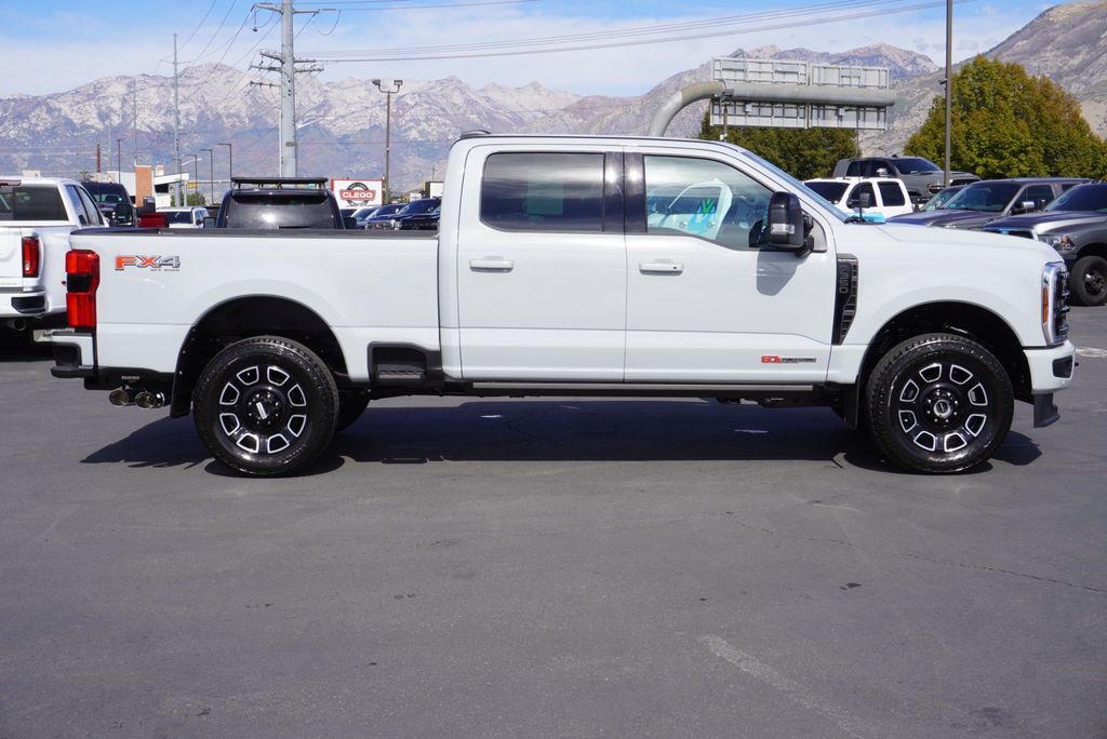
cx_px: 554
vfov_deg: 28.1
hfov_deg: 41.1
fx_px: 1477
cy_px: 370
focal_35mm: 48
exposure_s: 1/160
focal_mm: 32
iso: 100
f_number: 11
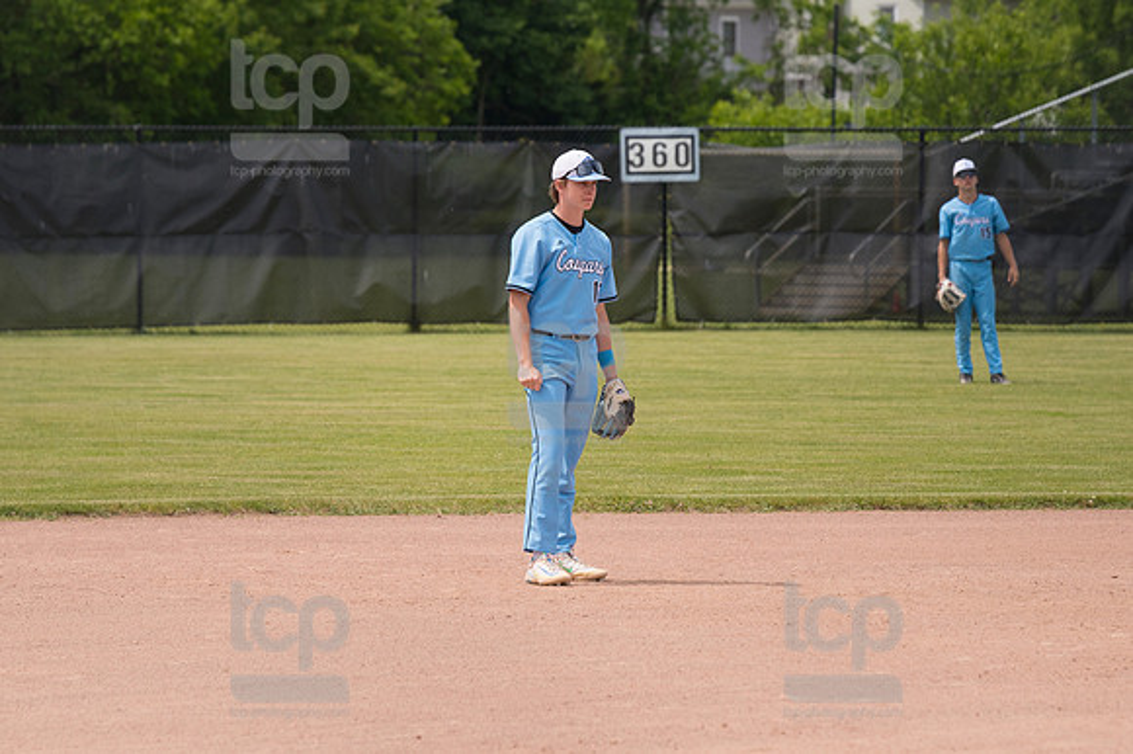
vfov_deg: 4.6
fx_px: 9436
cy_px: 377
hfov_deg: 6.9
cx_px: 566
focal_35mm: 300
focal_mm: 200
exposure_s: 1/1600
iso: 320
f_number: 5.6
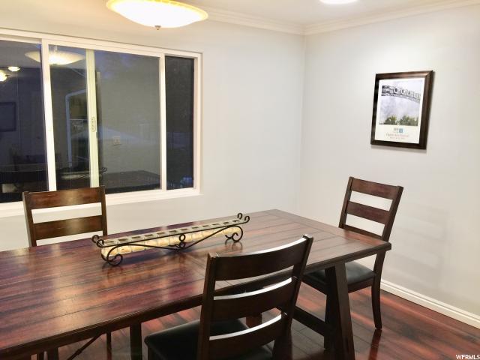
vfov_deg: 48.2
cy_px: 180
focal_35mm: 29
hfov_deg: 61.7
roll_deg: -1.4
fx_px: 402
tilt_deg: -8.7
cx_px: 240
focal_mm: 4.15
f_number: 2.2
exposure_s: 1/15
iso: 64
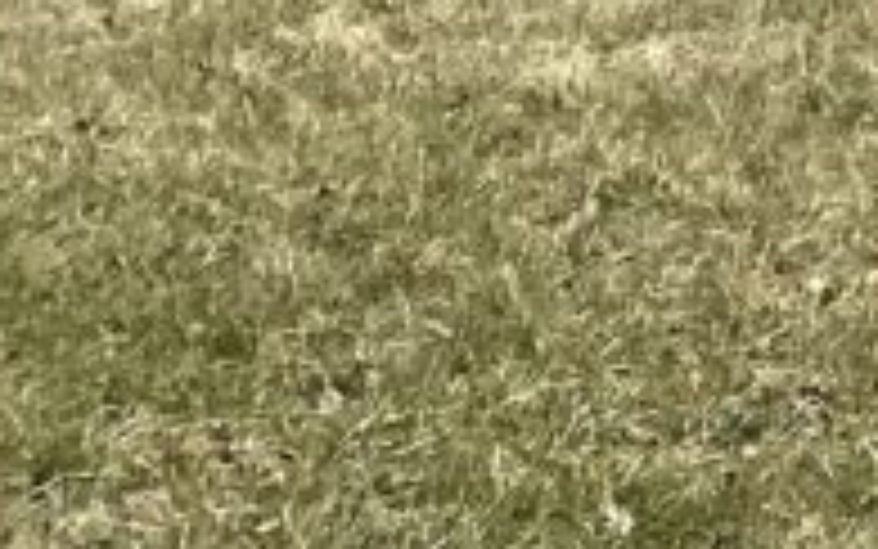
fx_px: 4739
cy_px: -1210
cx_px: 3021
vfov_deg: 6.0
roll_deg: -2.2
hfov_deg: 8.2
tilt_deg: +6.5
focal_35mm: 198
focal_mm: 4.2
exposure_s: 1/4292
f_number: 1.6
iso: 32
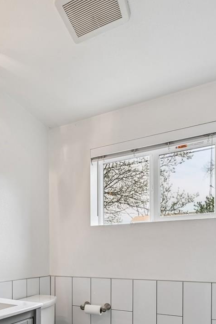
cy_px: 263
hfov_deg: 46.6
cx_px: 61
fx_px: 243
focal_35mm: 27
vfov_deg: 61.4
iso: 400
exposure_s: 1/20
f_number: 10
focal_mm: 16
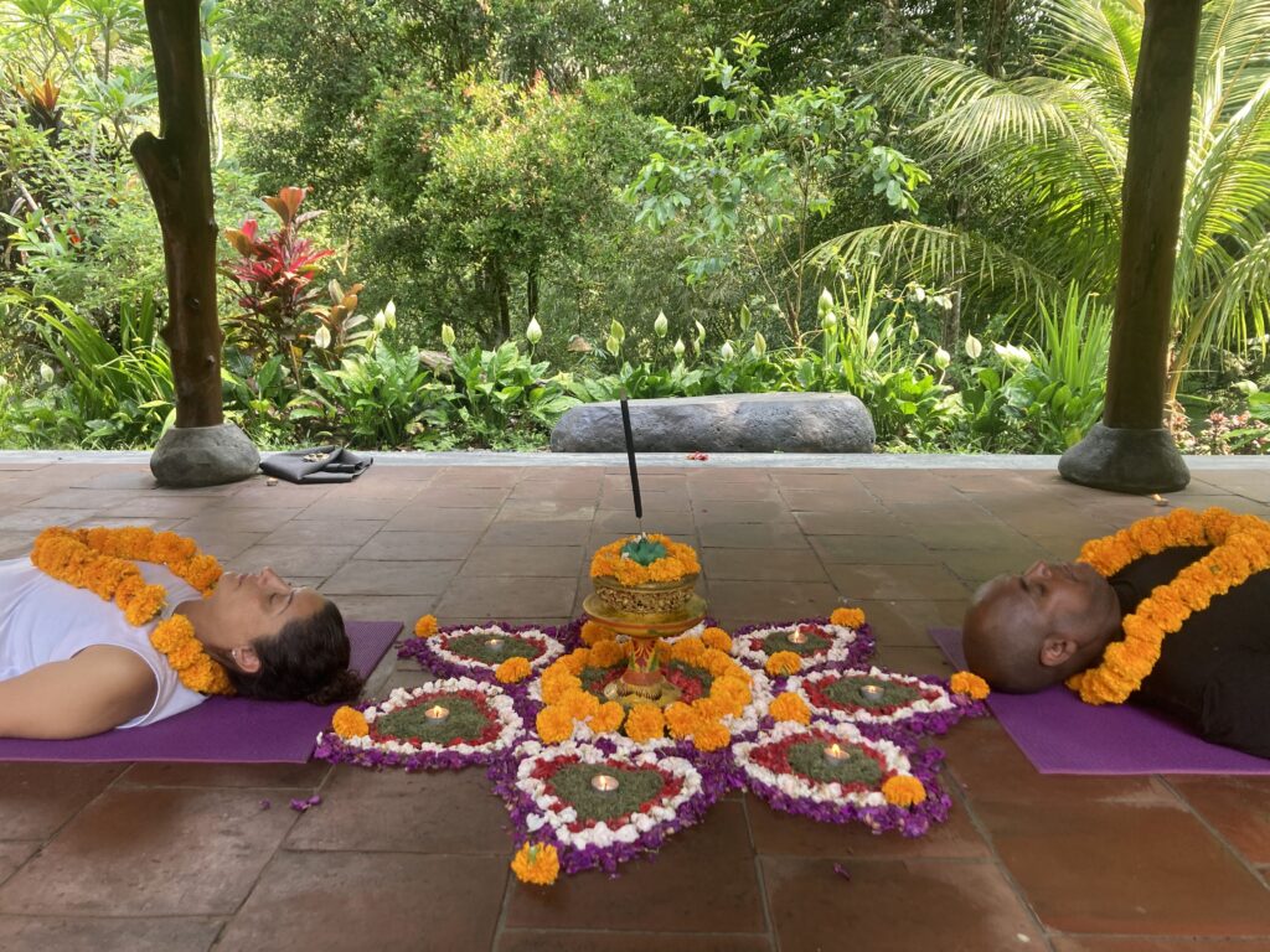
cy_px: 476
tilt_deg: -10.2
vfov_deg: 49.7
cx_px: 635
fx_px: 1027
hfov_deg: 63.4
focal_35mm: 28
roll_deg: -0.7
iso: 50
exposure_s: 1/121
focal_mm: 3.99
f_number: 1.8
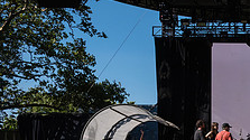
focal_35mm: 79
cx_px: 308
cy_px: 133
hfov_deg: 24.1
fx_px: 523
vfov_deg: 15.0
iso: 1000
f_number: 8
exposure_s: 1/2000
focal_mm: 29
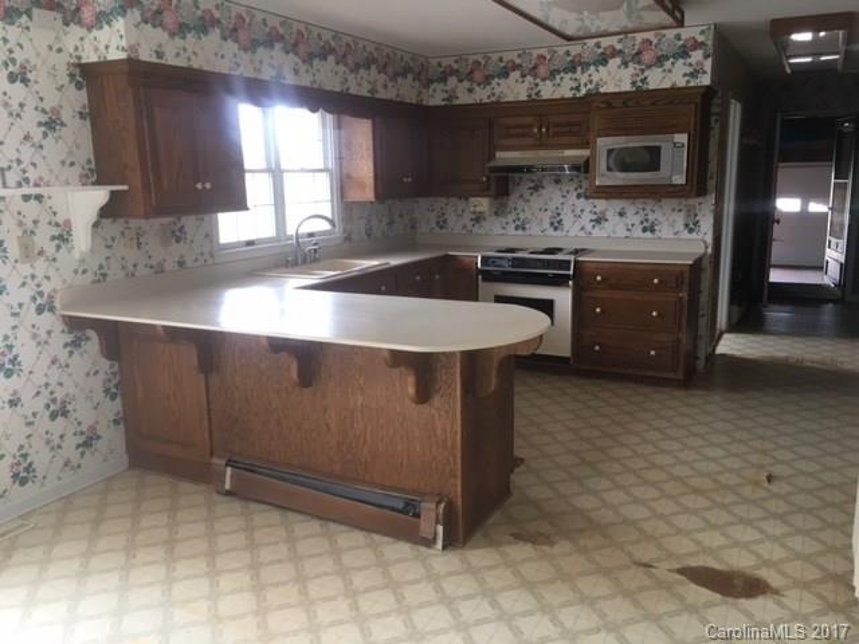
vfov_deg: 48.2
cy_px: 322
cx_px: 430
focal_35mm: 29
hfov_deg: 61.7
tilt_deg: -9.8
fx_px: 720
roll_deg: +0.6
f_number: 2.2
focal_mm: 4.15
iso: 50
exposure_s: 1/30
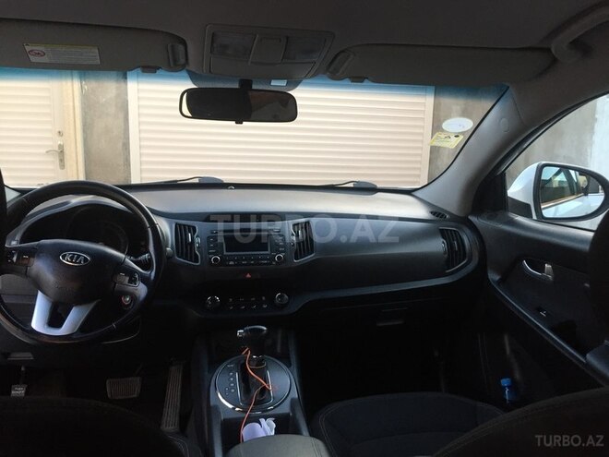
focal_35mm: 29
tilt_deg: -11.7
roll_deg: -2.3
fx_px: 510
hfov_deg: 61.7
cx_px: 304
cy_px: 228
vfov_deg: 48.2
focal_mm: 4.15
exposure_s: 1/33
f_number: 2.2
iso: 64
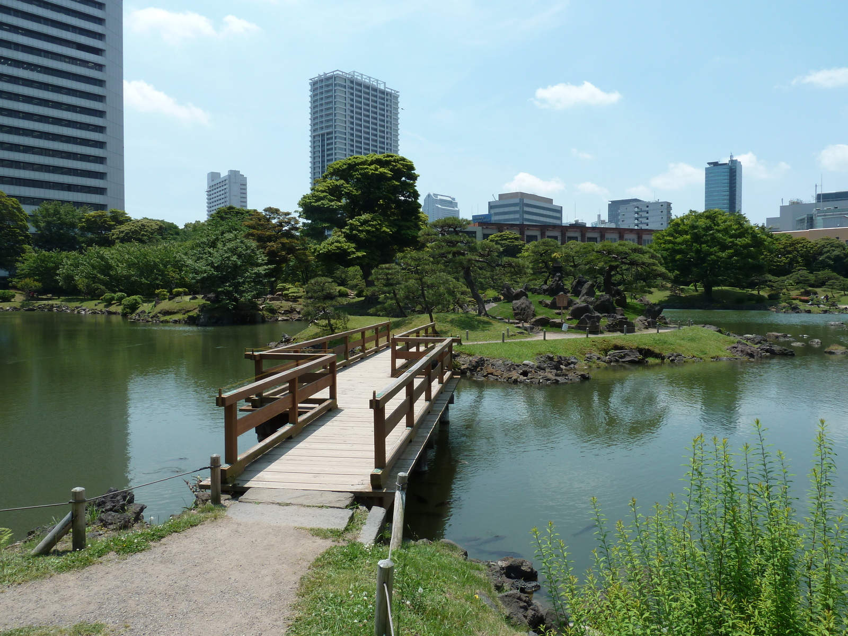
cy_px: 318
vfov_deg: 54.9
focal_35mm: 25
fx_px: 612
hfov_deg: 69.4
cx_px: 424
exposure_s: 1/400
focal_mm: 4.1
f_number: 4.5
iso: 80
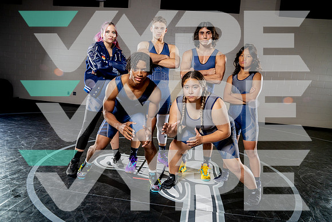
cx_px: 166
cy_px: 111
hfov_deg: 73.7
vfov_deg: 53.2
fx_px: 221
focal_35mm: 24
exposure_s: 1/250
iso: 320
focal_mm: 24
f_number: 7.1
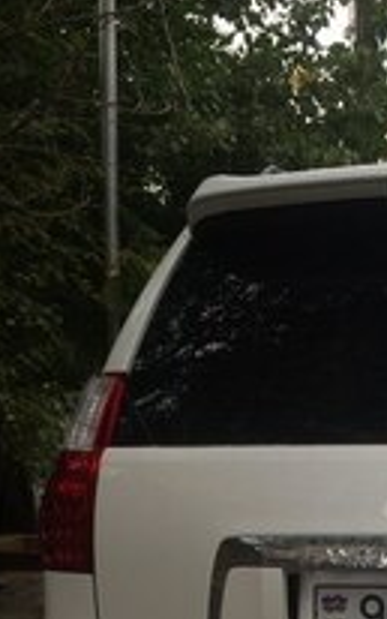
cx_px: 453
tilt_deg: -11.9
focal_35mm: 74
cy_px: 712
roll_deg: +0.7
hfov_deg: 16.9
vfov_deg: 25.4
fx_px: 1247
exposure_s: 1/119
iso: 32
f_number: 2.2
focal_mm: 4.15
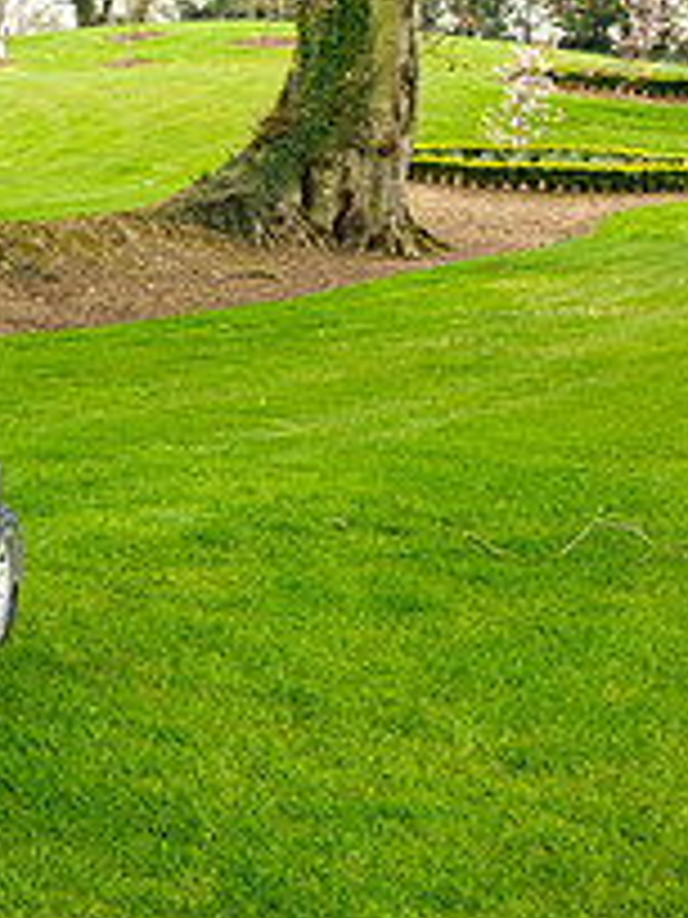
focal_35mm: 73
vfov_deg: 26.5
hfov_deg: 18.2
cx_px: -312
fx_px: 1935
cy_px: 304
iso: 320
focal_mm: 16
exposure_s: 1/200
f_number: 4
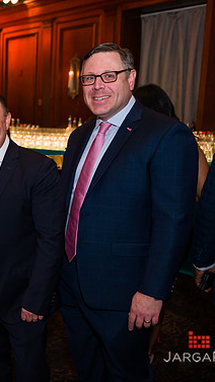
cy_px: 205
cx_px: -59
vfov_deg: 42.1
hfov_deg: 22.1
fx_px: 497
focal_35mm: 49
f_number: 3.2
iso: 1600
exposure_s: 1/200
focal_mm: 28
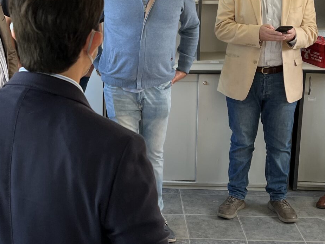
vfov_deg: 20.4
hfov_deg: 26.6
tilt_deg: -15.3
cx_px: 77
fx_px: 676
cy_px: 91
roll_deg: +0.4
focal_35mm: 72
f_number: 1.5
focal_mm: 5.7
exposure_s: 1/121
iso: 40
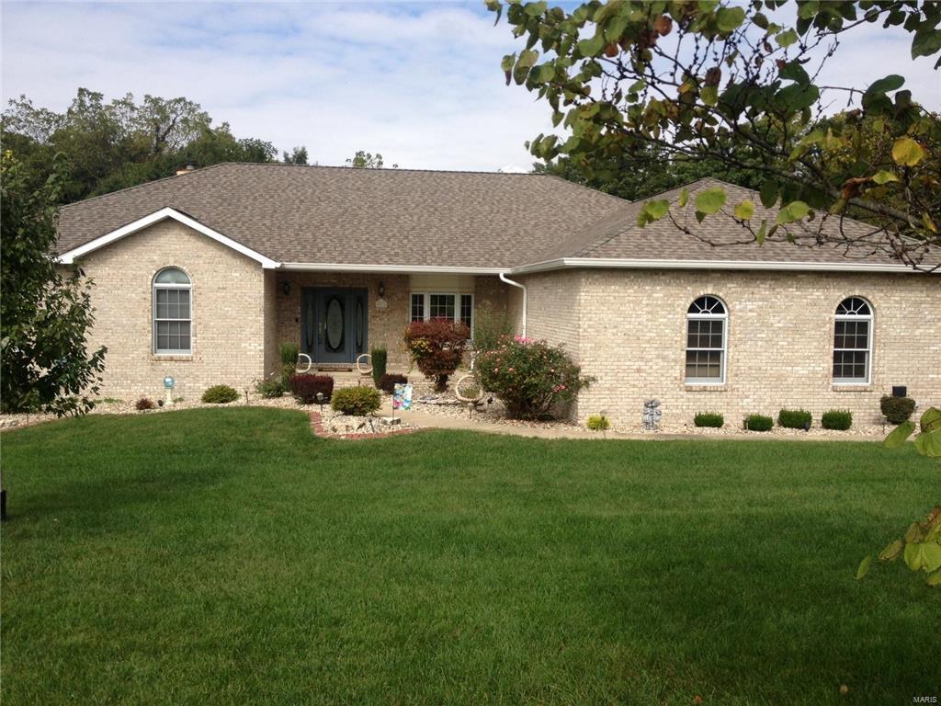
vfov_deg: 40.7
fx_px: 951
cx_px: 470
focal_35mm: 35
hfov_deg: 52.6
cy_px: 353
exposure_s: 1/1623
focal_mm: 4.28
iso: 50
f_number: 2.4
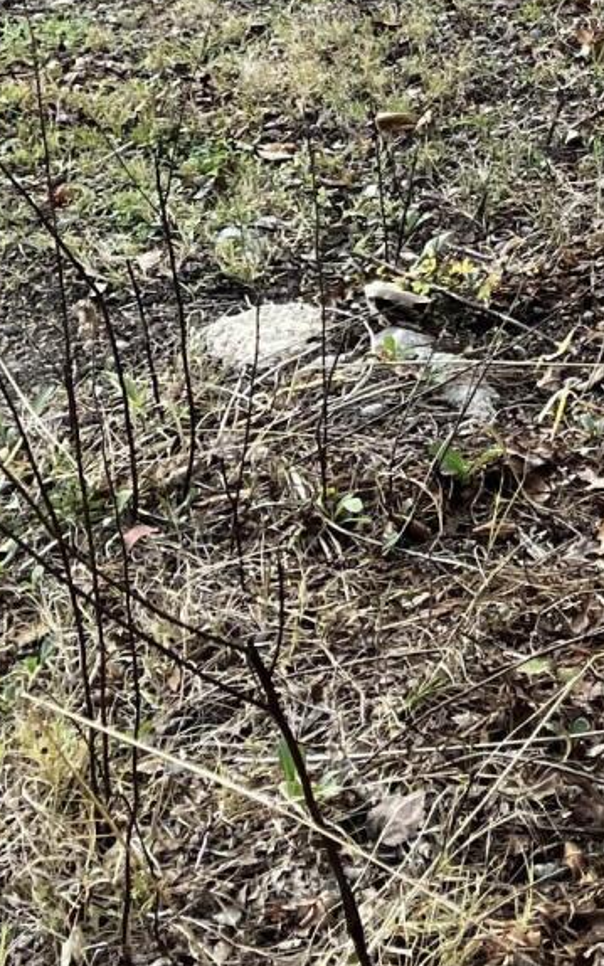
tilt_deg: -18.9
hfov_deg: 12.3
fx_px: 2527
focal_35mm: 96
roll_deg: +2.2
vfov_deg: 19.2
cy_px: -441
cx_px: 1129
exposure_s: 1/595
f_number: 1.6
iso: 50
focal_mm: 5.1
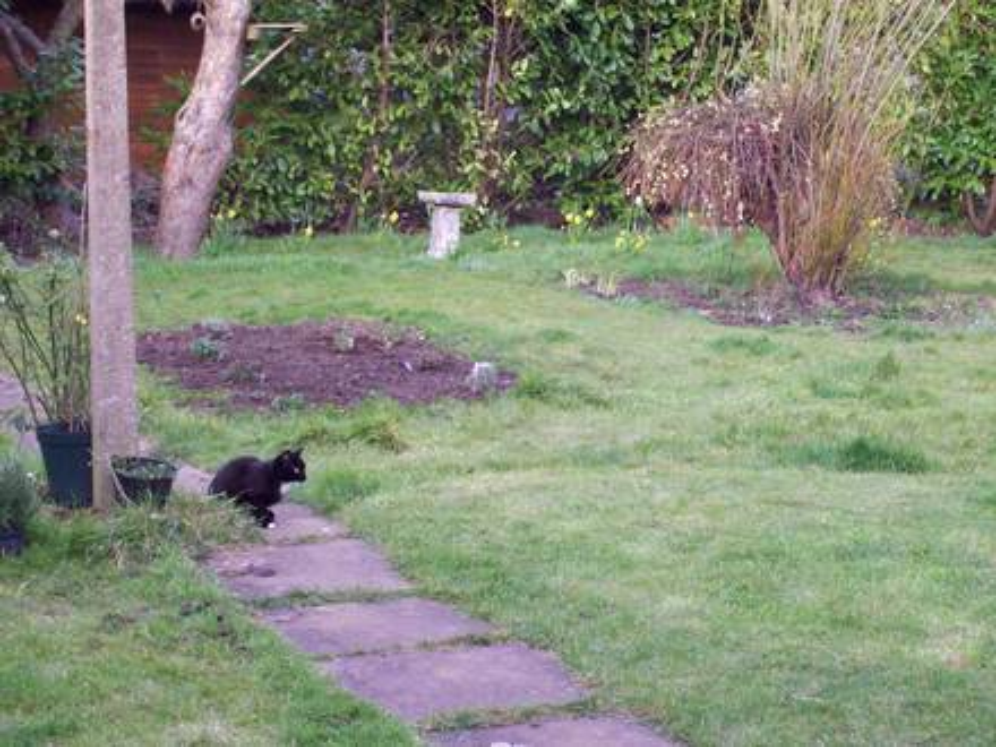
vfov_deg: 17.0
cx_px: 498
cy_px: 374
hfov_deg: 22.5
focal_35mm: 87
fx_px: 2503
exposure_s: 1/44.7
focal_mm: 14.3
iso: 160
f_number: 4.3
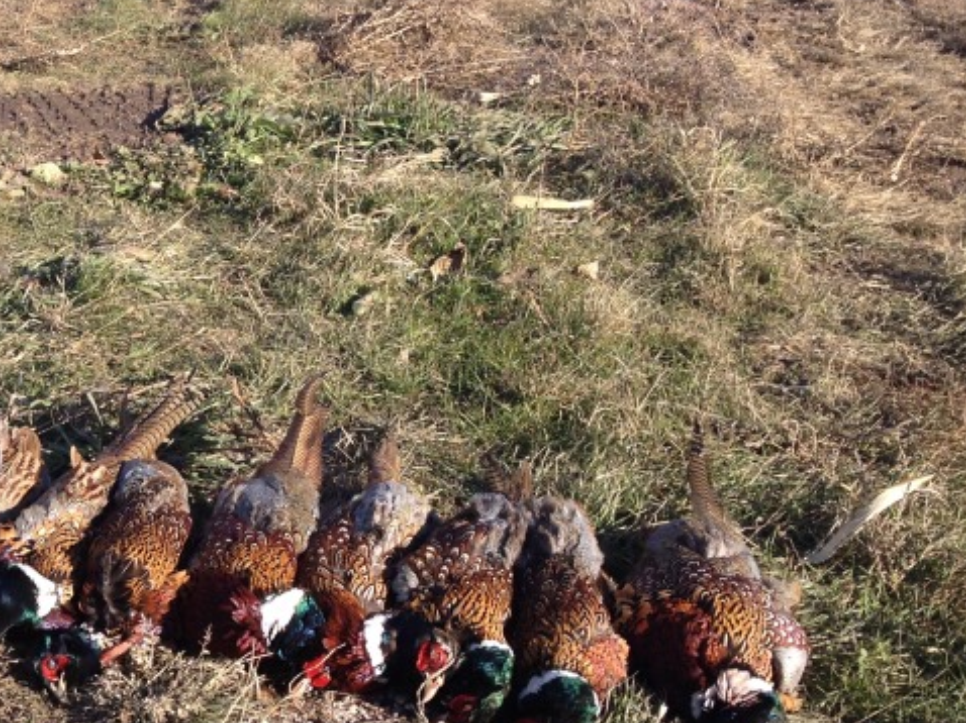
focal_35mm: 75
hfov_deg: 24.6
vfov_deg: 19.5
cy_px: 525
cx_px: -46
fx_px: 2092
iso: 50
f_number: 2.4
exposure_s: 1/876
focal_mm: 4.28
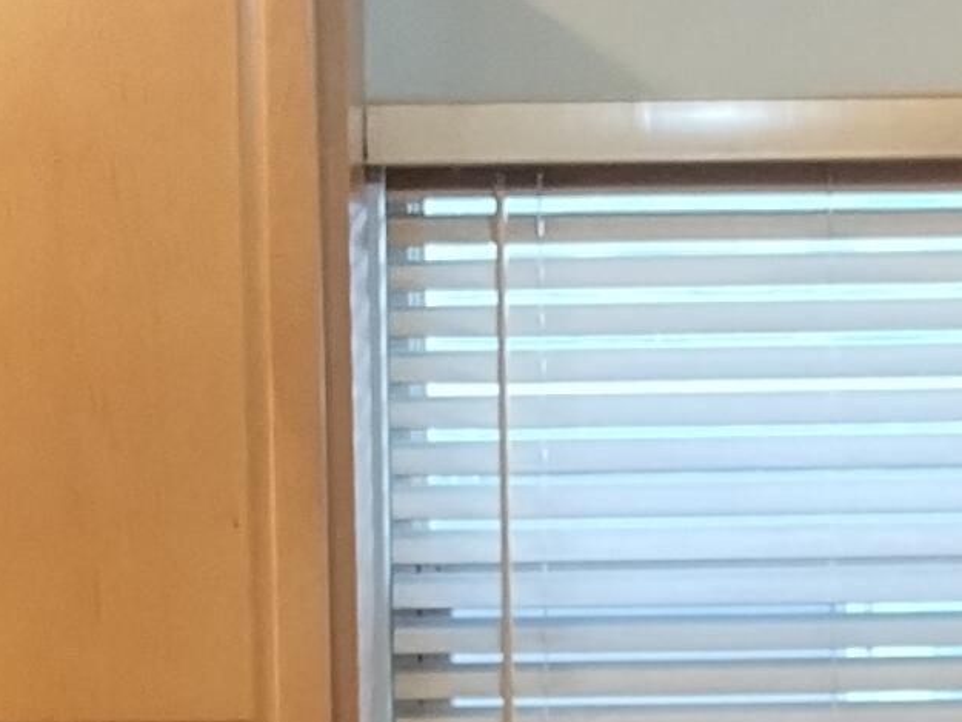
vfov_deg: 11.8
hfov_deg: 16.4
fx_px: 3336
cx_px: 626
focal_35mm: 120
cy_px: 1110
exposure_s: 1/30
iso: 259
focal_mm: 4.71
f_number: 1.7
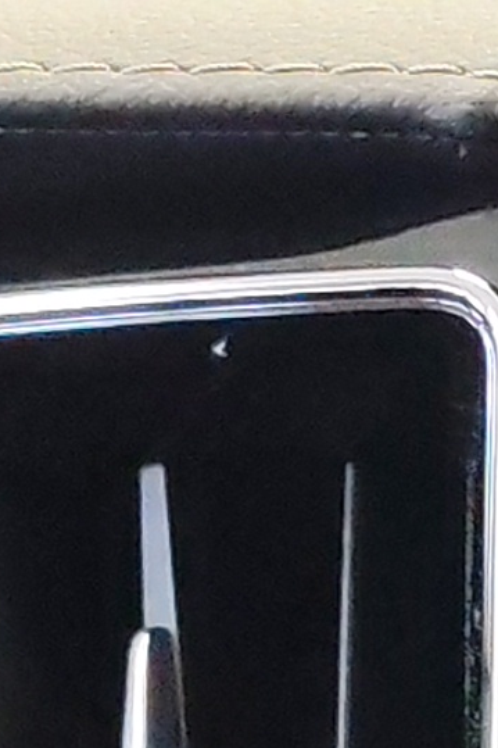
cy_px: 2130
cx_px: 1869
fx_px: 5087
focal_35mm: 245
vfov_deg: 7.5
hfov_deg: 5.1
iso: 1600
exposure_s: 1/50
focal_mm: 6.12
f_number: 1.9
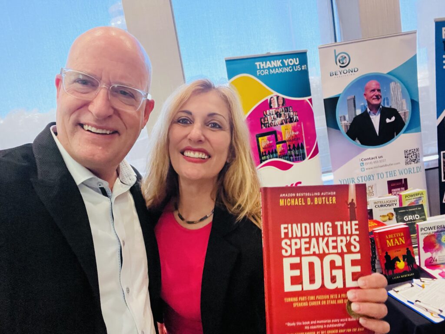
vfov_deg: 58.9
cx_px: 222
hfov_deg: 73.9
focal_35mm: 23
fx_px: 296
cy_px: 167
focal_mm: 2.71
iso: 500
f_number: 2.2
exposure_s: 1/30
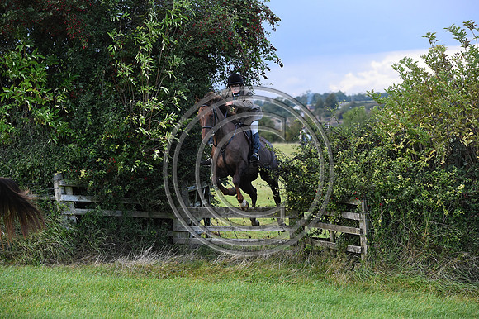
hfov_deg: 15.2
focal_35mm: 135
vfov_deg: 10.1
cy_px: 160
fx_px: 1795
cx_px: 240
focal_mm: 135
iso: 3200
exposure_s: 1/1250
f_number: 5.6
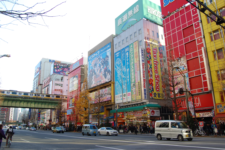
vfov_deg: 45.6
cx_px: 112
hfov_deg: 64.6
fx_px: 178
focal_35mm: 28
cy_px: 75
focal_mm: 19
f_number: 7.1
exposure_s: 1/200
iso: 200
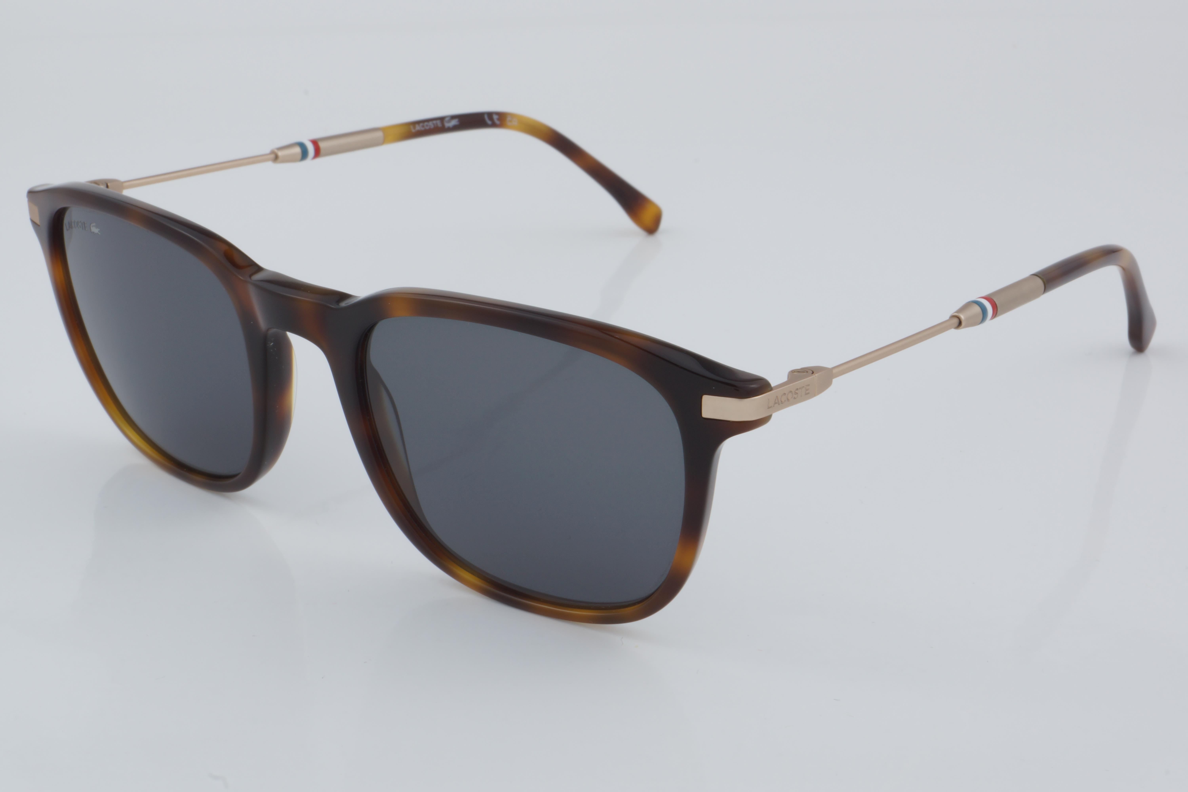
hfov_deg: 27.0
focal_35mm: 75
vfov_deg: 18.2
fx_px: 2475
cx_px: 594
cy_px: 396
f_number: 32
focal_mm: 50
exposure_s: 1/4
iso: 100
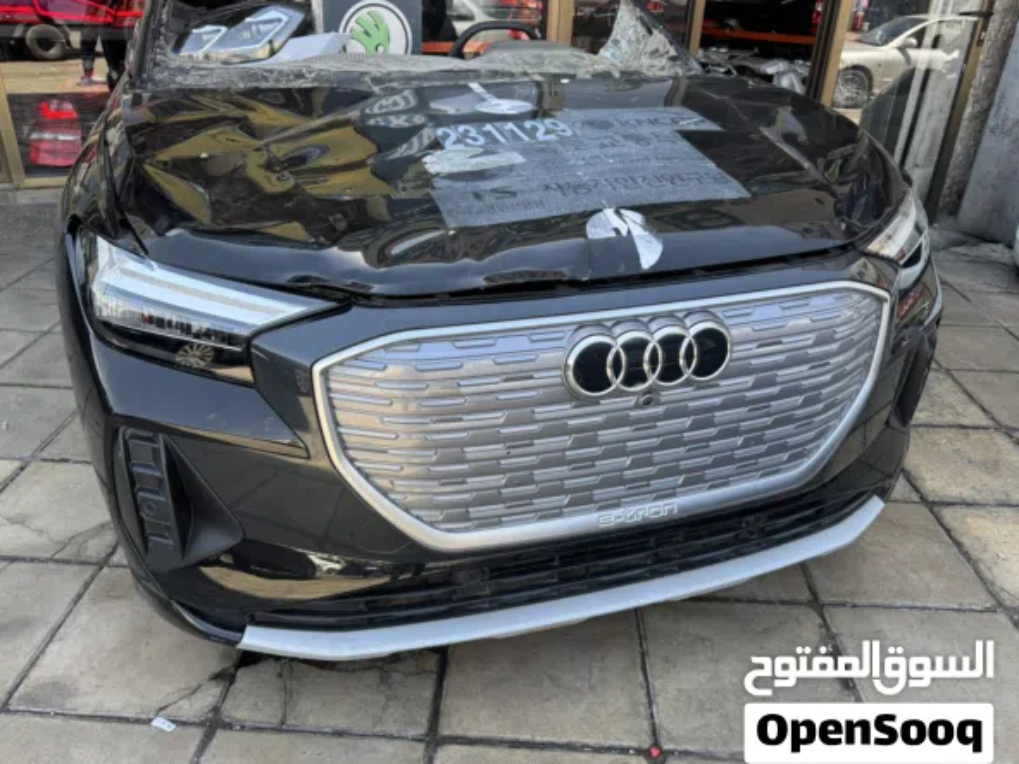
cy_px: 391
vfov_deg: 53.0
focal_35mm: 26
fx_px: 765
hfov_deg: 67.3
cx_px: 484
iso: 80
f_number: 1.78
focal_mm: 6.76
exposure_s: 1/417
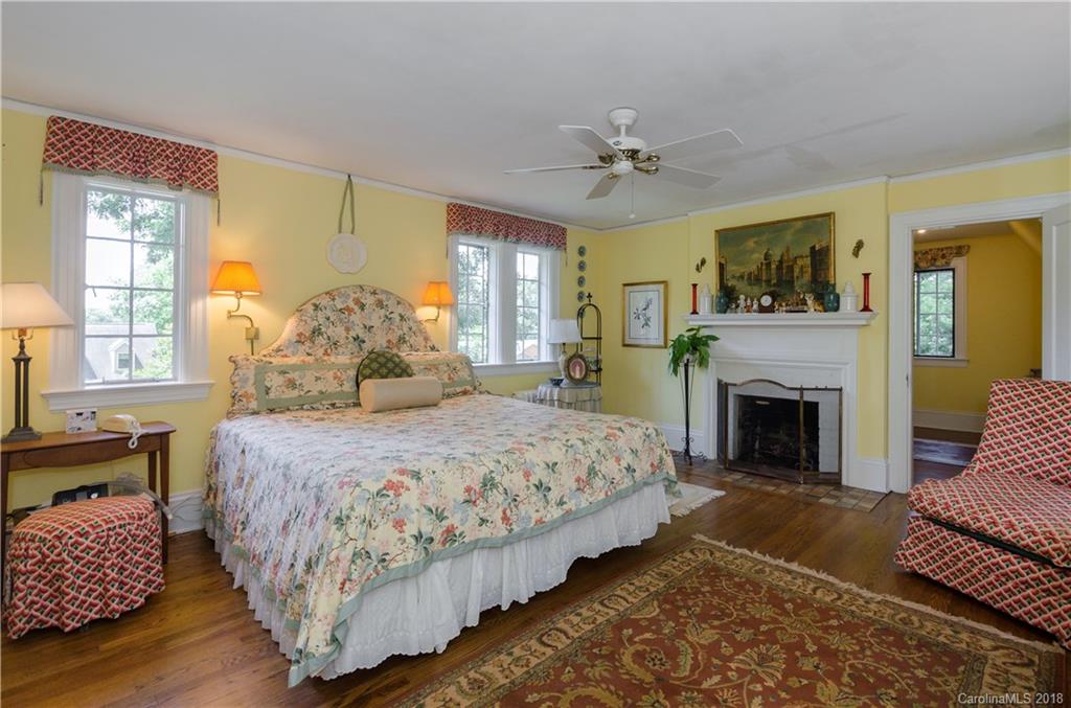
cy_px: 354
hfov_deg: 95.1
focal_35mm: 16
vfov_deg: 71.7
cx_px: 536
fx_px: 490
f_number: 7.1
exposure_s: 1/50
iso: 250
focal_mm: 11
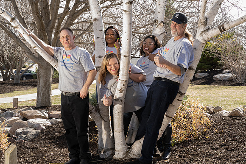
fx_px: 478
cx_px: 123
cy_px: 82
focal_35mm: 70
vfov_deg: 19.5
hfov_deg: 28.8
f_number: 11
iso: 400
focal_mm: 70
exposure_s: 1/80
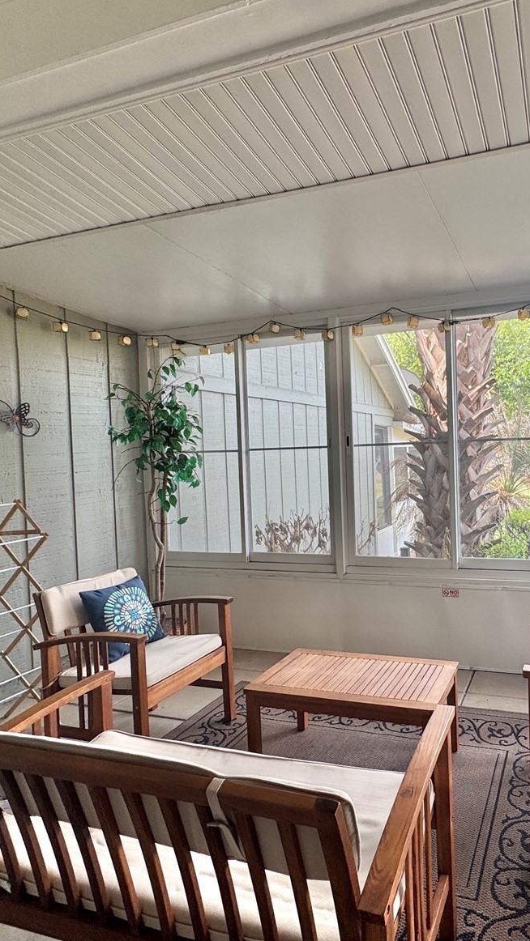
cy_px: 463
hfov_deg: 50.8
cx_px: 412
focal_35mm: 21
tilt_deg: -1.8
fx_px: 524
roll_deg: +1.7
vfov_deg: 83.8
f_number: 2.2
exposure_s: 1/163
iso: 40
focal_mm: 2.22
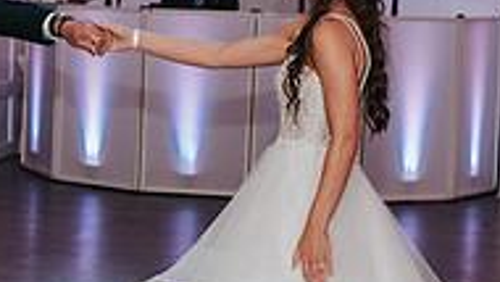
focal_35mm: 133
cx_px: -67
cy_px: 154
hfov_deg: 15.6
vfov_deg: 9.1
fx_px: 1764
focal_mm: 35
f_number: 2.8
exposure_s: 1/200
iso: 1000
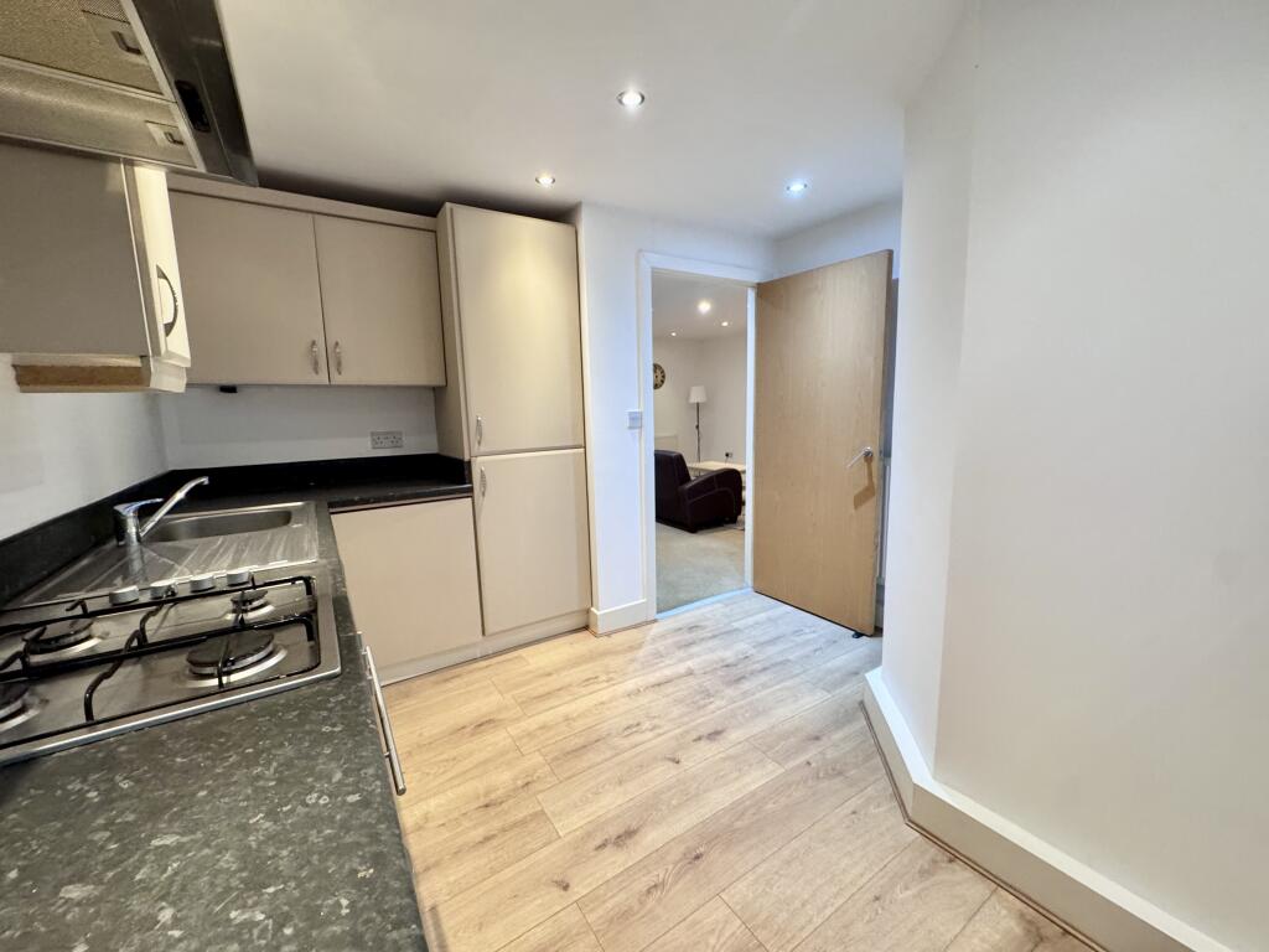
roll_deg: +0.4
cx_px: 634
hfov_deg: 102.1
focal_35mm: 14
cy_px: 476
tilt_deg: -7.3
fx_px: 513
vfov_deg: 85.7
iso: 320
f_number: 2.2
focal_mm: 2.22
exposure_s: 1/60
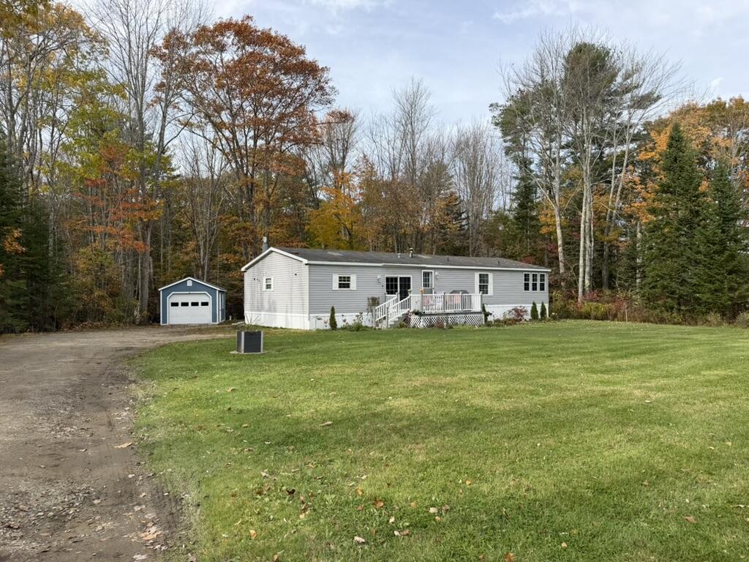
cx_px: 374
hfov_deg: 71.6
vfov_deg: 56.8
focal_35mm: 24
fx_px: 519
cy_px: 281
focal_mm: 6.76
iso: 80
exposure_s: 1/2299
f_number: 1.78
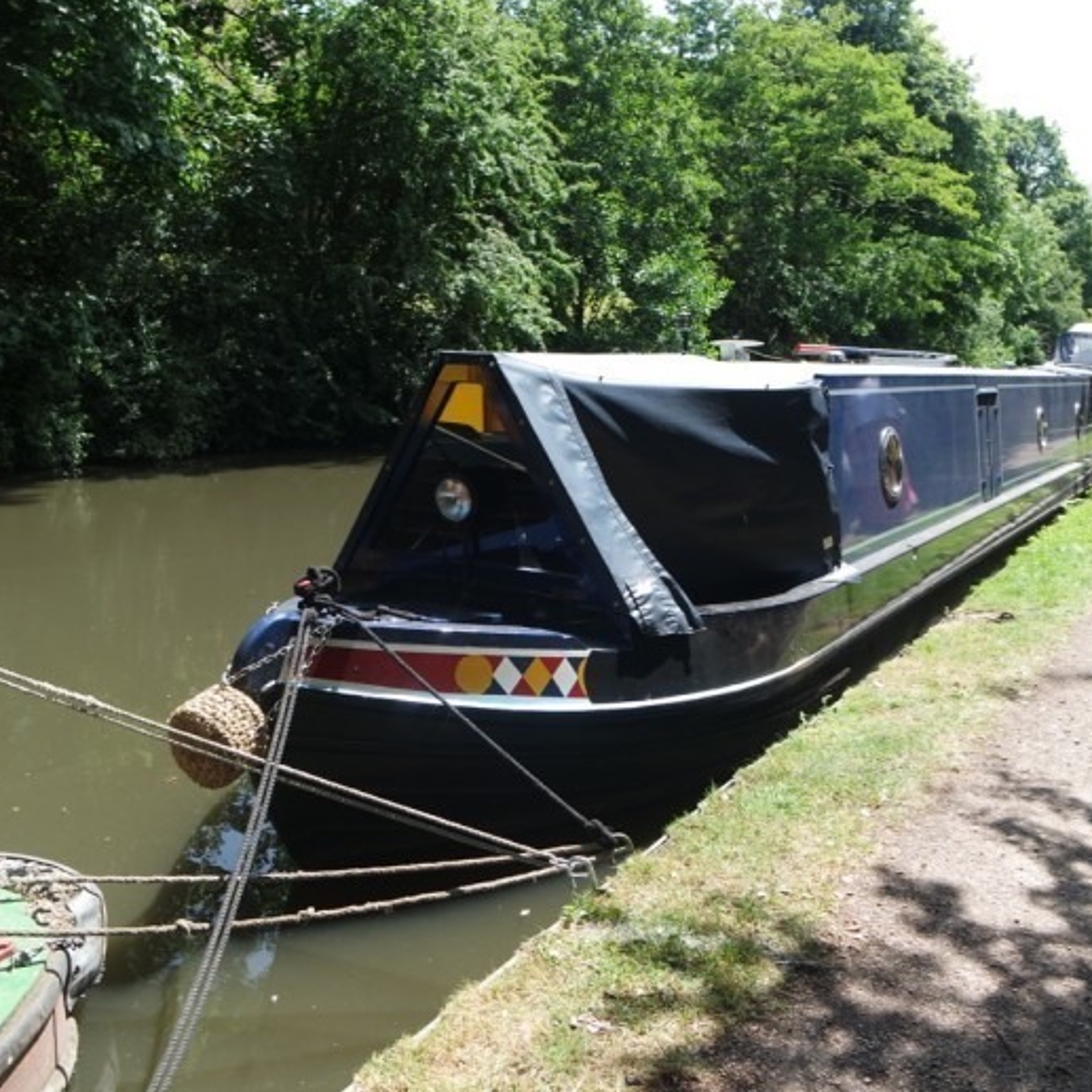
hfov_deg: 52.3
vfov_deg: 52.5
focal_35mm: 31
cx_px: 634
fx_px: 1106
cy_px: 545
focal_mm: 16
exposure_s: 1/200
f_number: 4.5
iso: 100
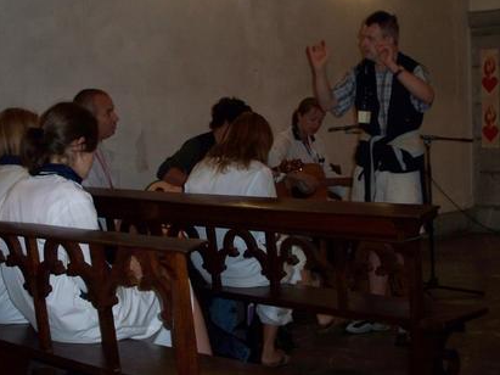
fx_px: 910
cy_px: 152
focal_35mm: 63
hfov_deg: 30.6
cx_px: 187
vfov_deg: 23.2
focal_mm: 7.9
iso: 200
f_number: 3.4
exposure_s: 1/30
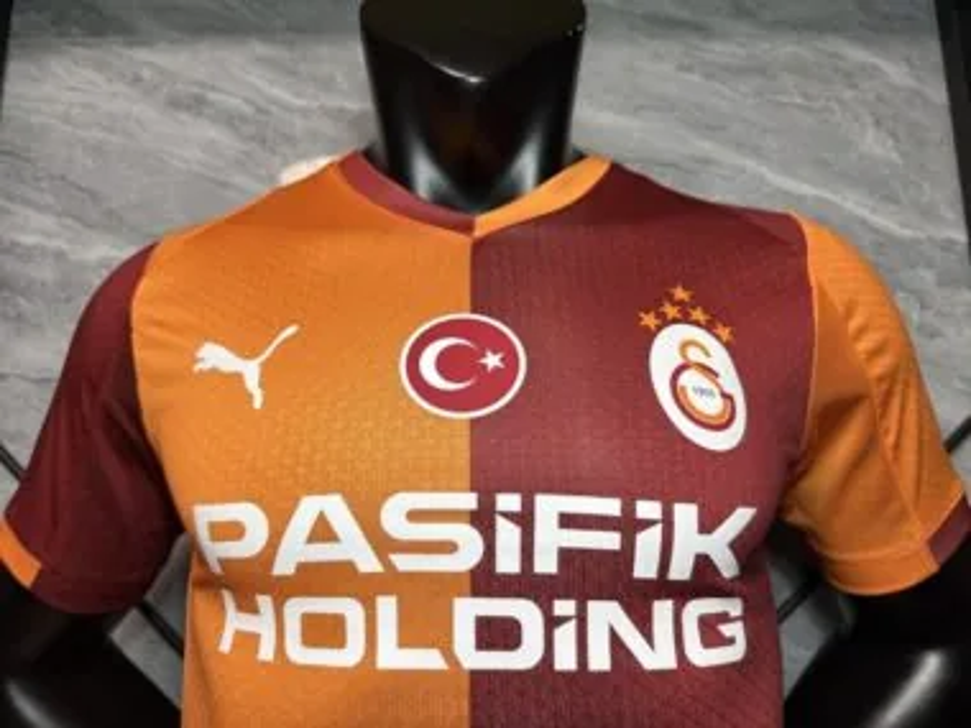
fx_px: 673
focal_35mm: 24
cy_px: 364
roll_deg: +0.2
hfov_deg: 71.6
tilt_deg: +10.1
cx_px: 486
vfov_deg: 56.8
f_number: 1.78
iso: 125
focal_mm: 6.76
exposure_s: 1/121
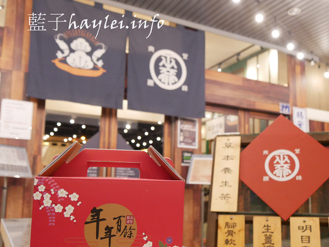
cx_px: 193
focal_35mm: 36
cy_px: 141
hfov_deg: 51.1
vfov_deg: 39.6
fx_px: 342
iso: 1600
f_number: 3.6
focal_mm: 15
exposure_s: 1/60
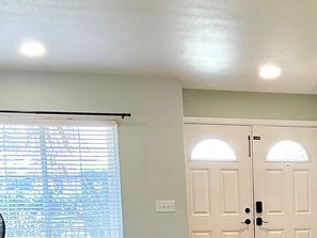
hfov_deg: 18.4
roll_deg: +0.2
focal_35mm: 100
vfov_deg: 14.2
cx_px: 398
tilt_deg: -7.9
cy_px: 313
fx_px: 916
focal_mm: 3
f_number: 1.8
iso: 64
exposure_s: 1/120
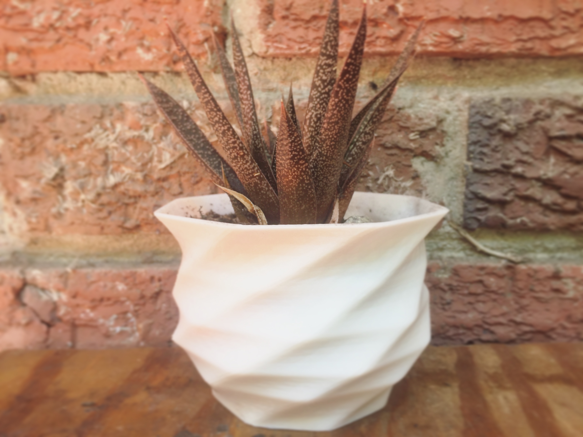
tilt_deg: -7.6
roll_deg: -0.5
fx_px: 488
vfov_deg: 48.2
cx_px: 292
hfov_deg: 61.7
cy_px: 218
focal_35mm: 29
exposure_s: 1/50
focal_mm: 4.15
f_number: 2.2
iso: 32
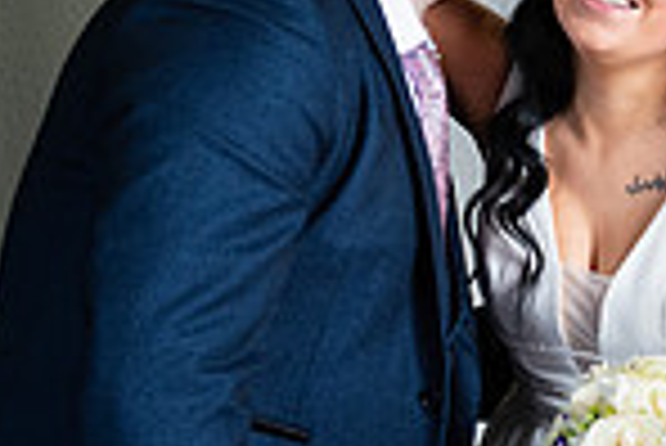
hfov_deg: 14.6
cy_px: 291
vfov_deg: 10.0
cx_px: 706
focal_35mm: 137
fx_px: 2537
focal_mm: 35
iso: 640
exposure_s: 1/160
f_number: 3.5
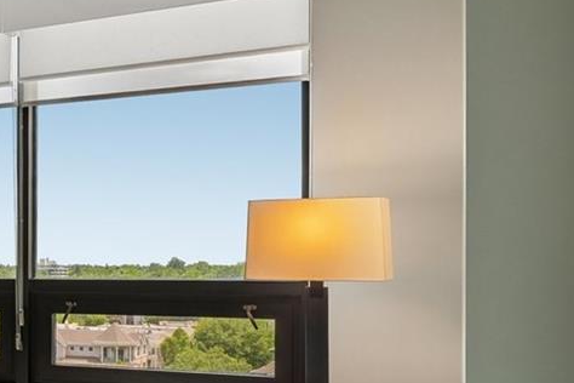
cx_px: -179
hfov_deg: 28.9
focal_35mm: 56
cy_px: 262
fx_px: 888
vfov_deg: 24.2
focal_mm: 11
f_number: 8
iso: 100
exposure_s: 1/30
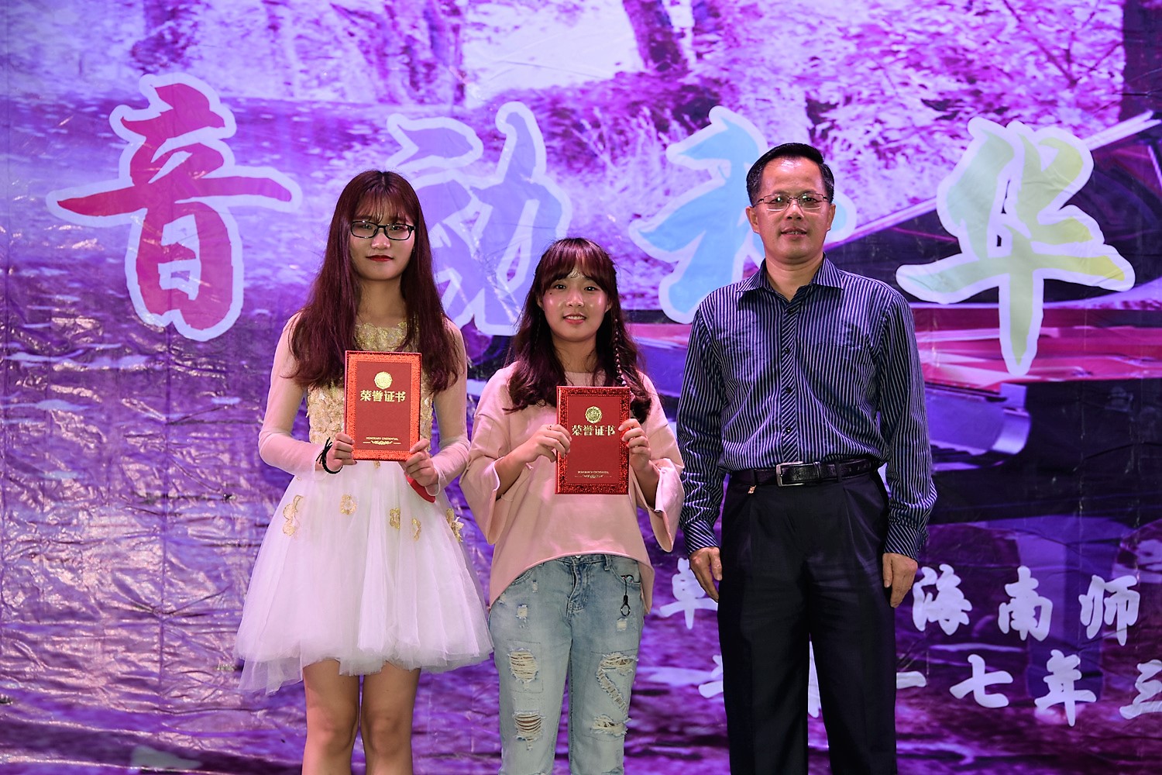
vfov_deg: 14.0
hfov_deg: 20.9
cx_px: 581
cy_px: 388
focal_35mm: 98
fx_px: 3147
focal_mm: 65
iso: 280
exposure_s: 1/125
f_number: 5
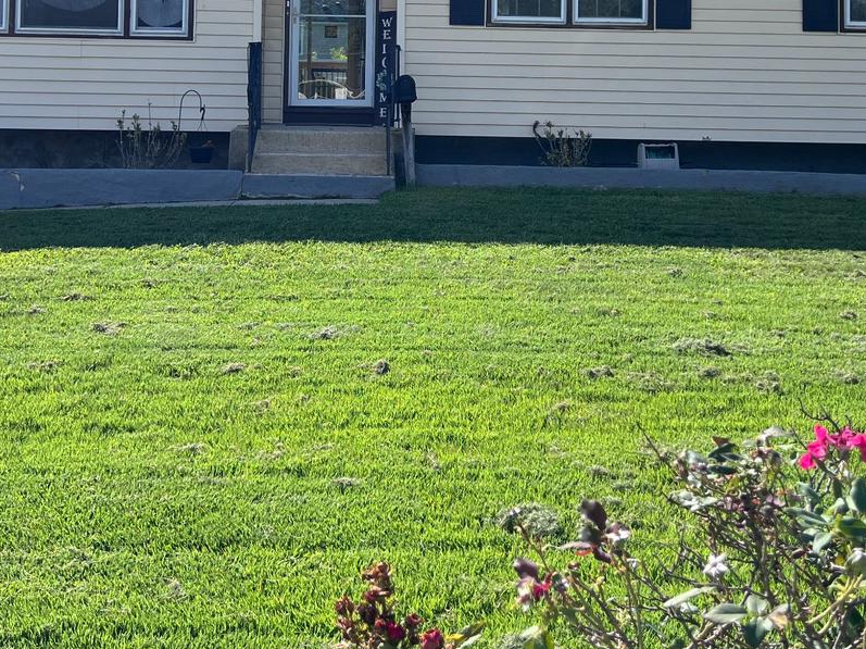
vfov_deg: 29.6
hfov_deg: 40.4
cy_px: 65
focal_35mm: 47
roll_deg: -1.1
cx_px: 401
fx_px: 1175
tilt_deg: +1.9
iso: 50
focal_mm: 5.7
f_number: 1.5
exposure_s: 1/2252
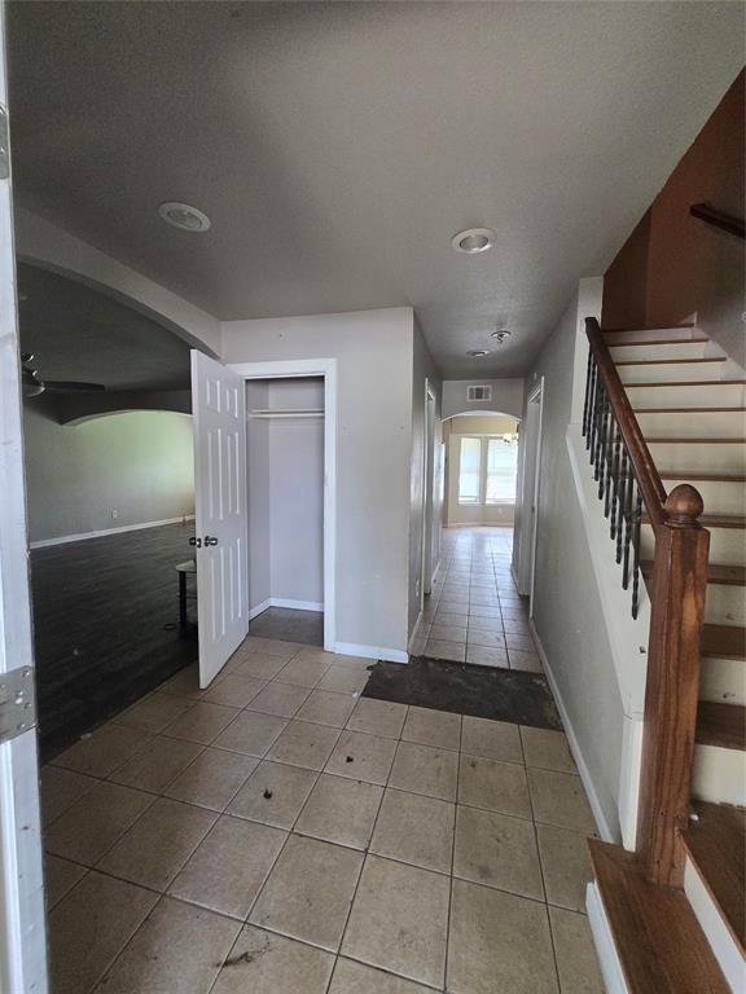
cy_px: 497
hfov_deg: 89.9
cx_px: 373
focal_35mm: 13
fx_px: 374
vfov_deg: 106.2
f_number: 2.2
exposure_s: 1/60
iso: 200
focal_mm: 1.7
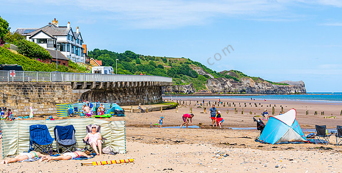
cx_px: 171
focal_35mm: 53
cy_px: 114
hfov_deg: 40.4
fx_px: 465
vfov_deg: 21.0
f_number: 4.5
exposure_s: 1/2500
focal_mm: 33
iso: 250
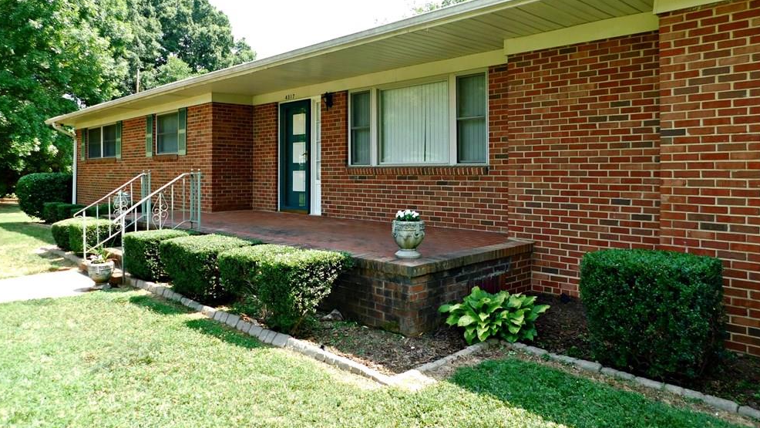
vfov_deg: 44.2
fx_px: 524
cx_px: 373
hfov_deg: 71.9
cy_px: 169
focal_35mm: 26
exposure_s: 1/250
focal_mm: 4
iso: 125
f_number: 3
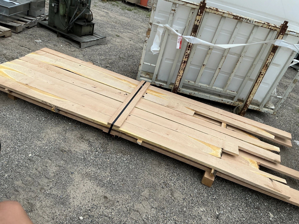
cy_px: 112
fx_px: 242
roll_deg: -16.9
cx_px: 150
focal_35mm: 28
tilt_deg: -32.1
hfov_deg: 63.4
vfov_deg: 49.7
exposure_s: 1/383
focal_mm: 3
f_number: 1.8
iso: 25
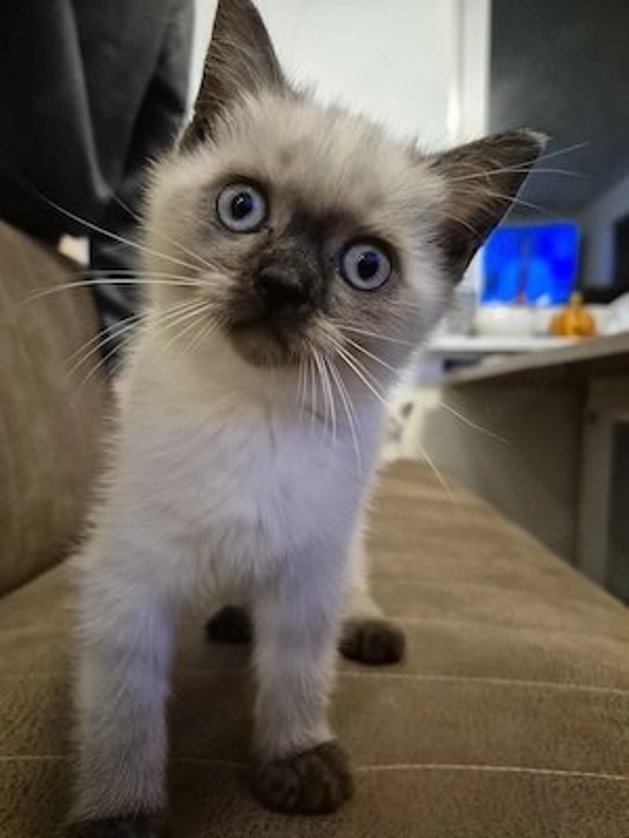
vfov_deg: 73.9
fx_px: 557
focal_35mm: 23
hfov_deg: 58.9
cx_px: 314
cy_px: 419
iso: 2000
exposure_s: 1/100
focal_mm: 5.4
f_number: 1.8
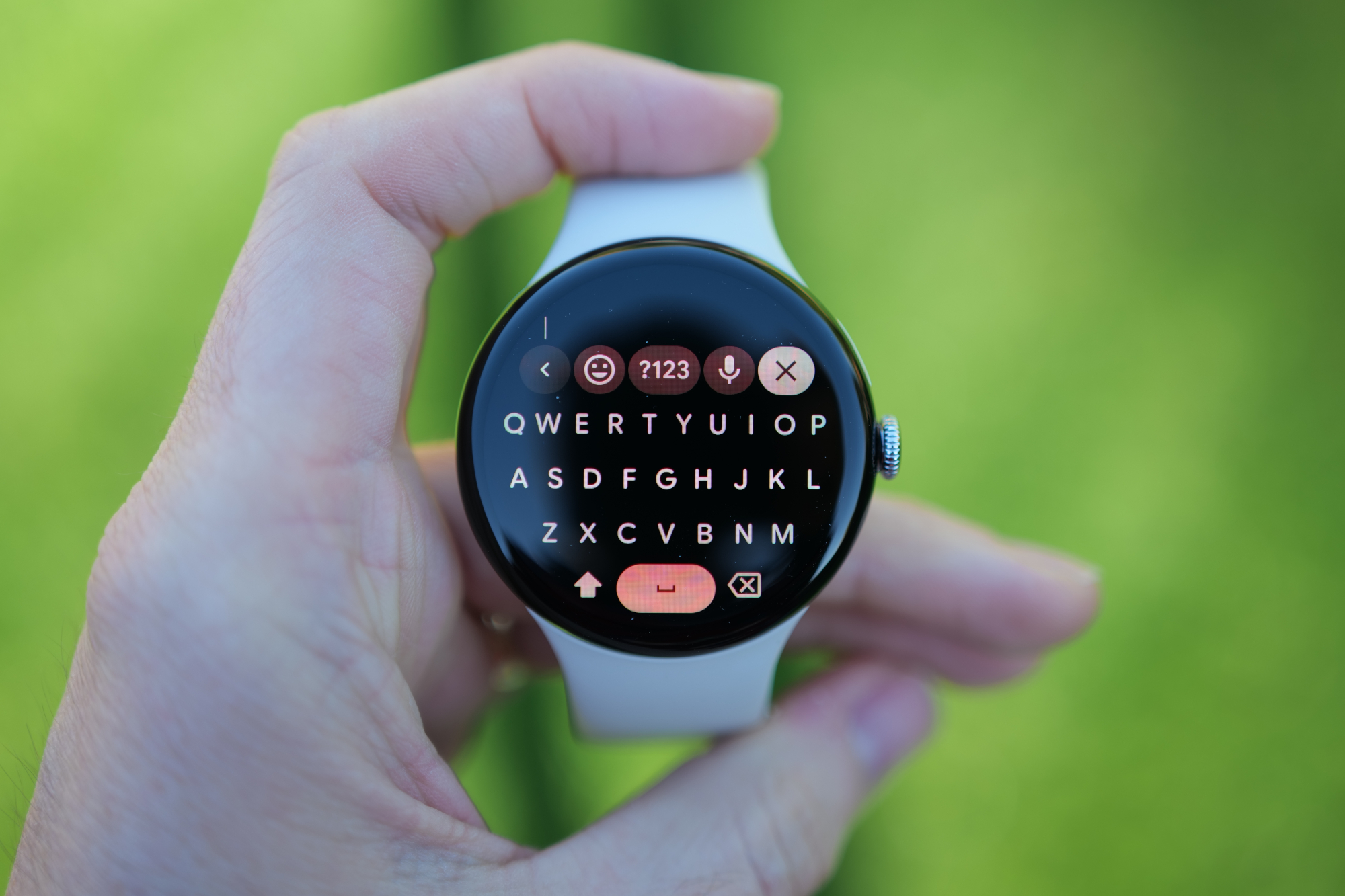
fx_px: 1307
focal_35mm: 35
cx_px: 672
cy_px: 448
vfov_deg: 37.8
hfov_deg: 54.4
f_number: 2
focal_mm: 35
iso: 100
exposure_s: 1/250
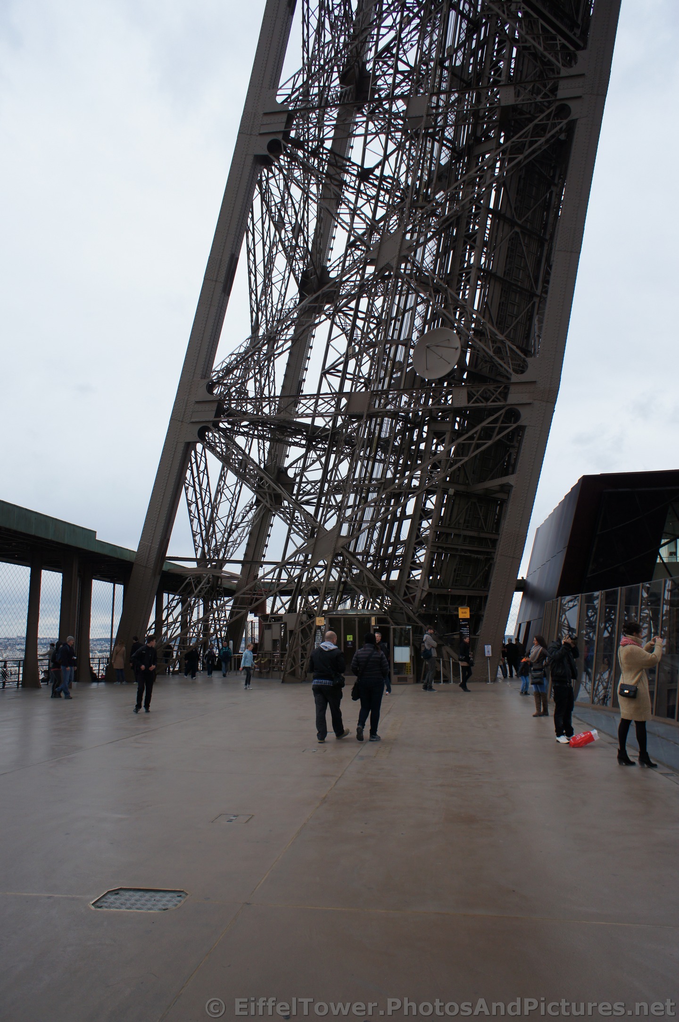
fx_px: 680
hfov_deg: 53.0
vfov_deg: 73.8
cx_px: 340
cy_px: 511
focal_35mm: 24
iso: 200
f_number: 5.6
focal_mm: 16
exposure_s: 1/320
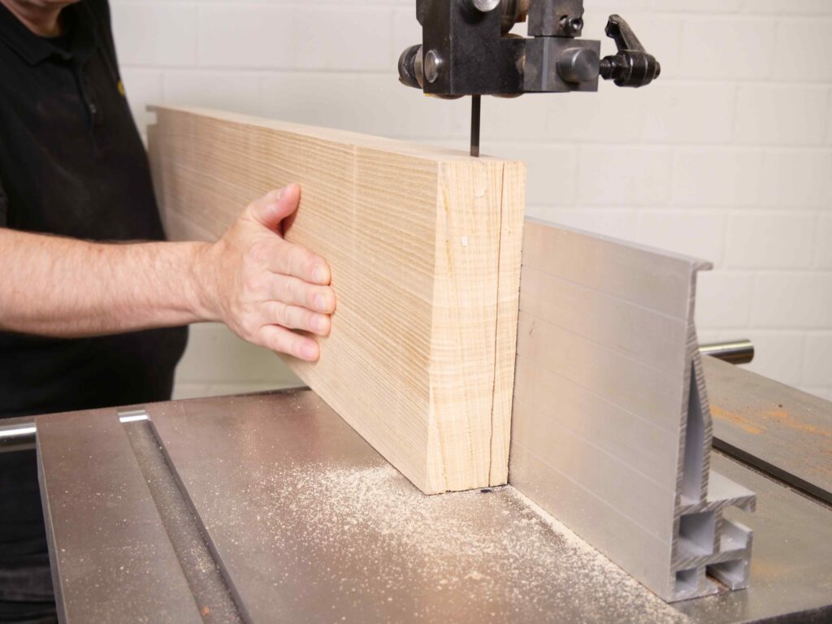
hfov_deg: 42.9
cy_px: 312
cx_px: 416
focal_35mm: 44
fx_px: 1058
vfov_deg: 32.9
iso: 800
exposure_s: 1/100
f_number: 4.6
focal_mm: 22
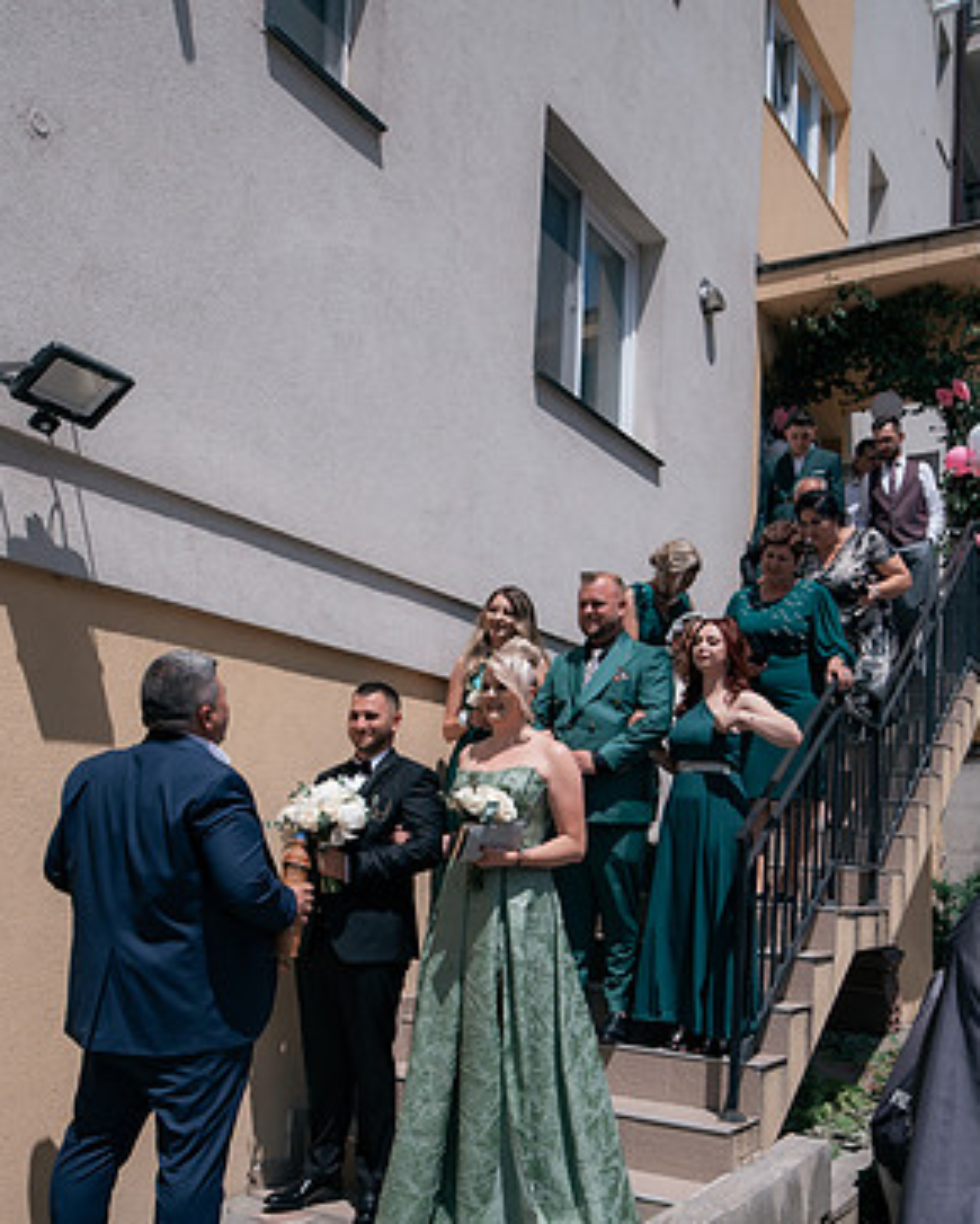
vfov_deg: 51.2
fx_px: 1268
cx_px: 493
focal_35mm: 35
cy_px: 734
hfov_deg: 42.3
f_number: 9
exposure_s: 1/800
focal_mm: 30
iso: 320
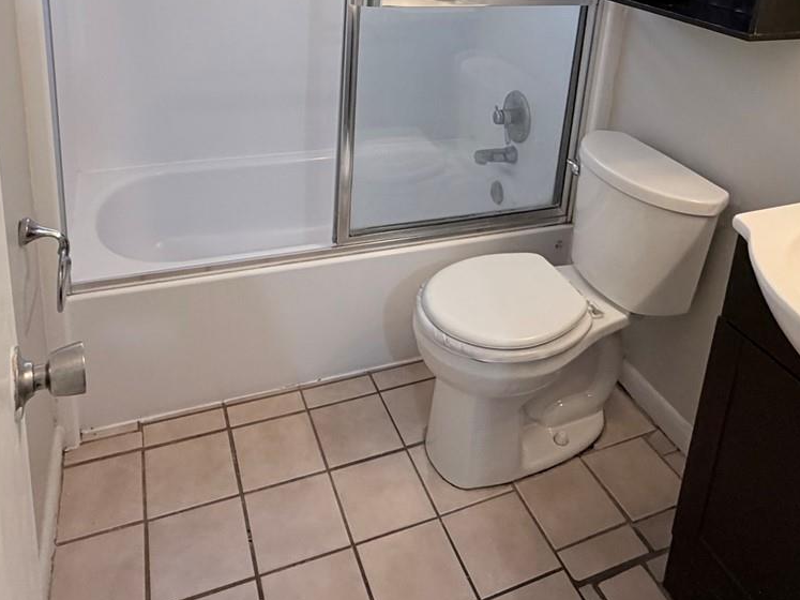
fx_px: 693
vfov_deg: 43.0
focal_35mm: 30
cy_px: 64
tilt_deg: -15.8
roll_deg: -3.6
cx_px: 434
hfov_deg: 59.9
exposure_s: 1/60
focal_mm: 2.22
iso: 320
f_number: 2.2
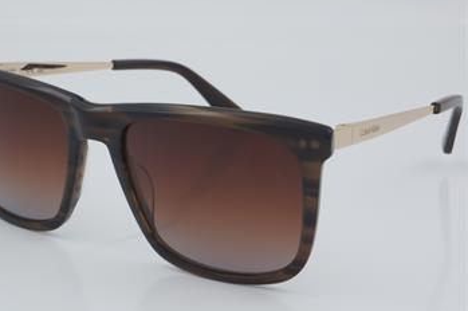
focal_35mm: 86
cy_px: 162
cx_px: 201
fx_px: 1117
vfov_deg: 15.9
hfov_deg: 23.6
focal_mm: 50
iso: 100
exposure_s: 1/4
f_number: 32
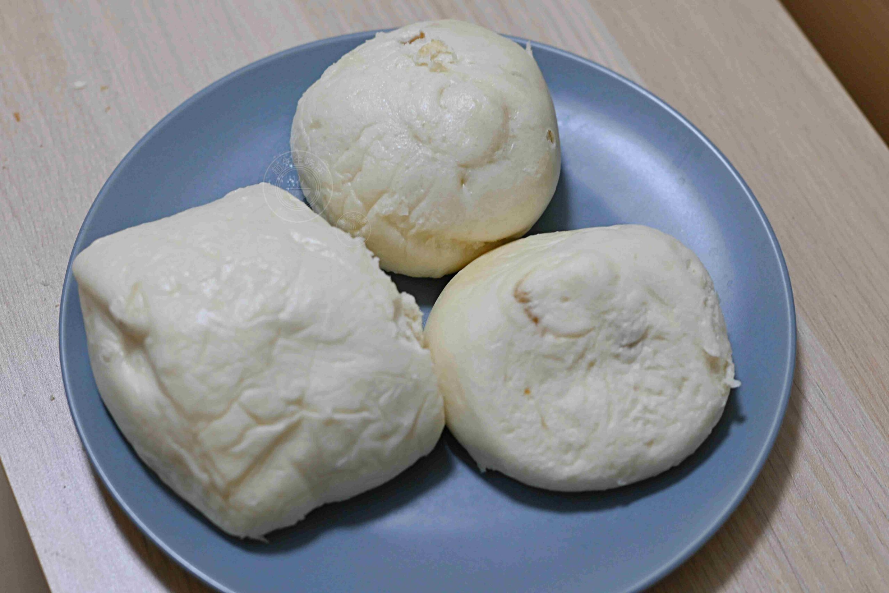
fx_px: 1852
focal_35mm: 75
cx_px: 444
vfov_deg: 18.2
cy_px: 296
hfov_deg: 27.0
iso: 320
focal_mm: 50
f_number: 2.8
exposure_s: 1/160
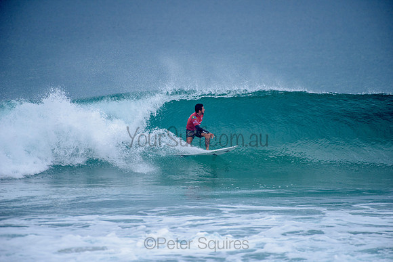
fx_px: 5459
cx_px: 196
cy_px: 131
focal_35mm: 500
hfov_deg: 4.1
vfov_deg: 2.8
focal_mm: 500
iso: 360
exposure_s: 1/2000
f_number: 5.6
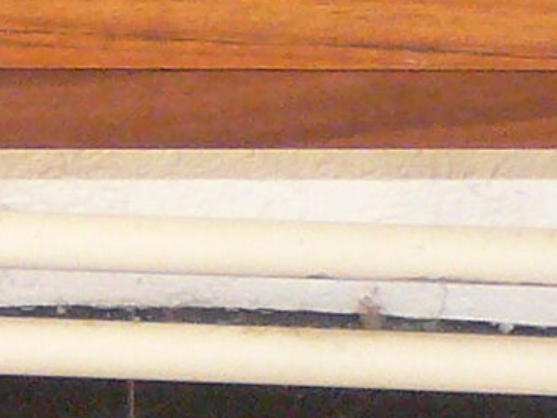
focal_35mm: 488
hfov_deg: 4.1
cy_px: 351
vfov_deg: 3.0
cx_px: 75
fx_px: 7852
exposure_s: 1/30
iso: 400
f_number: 3.7
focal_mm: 10.5
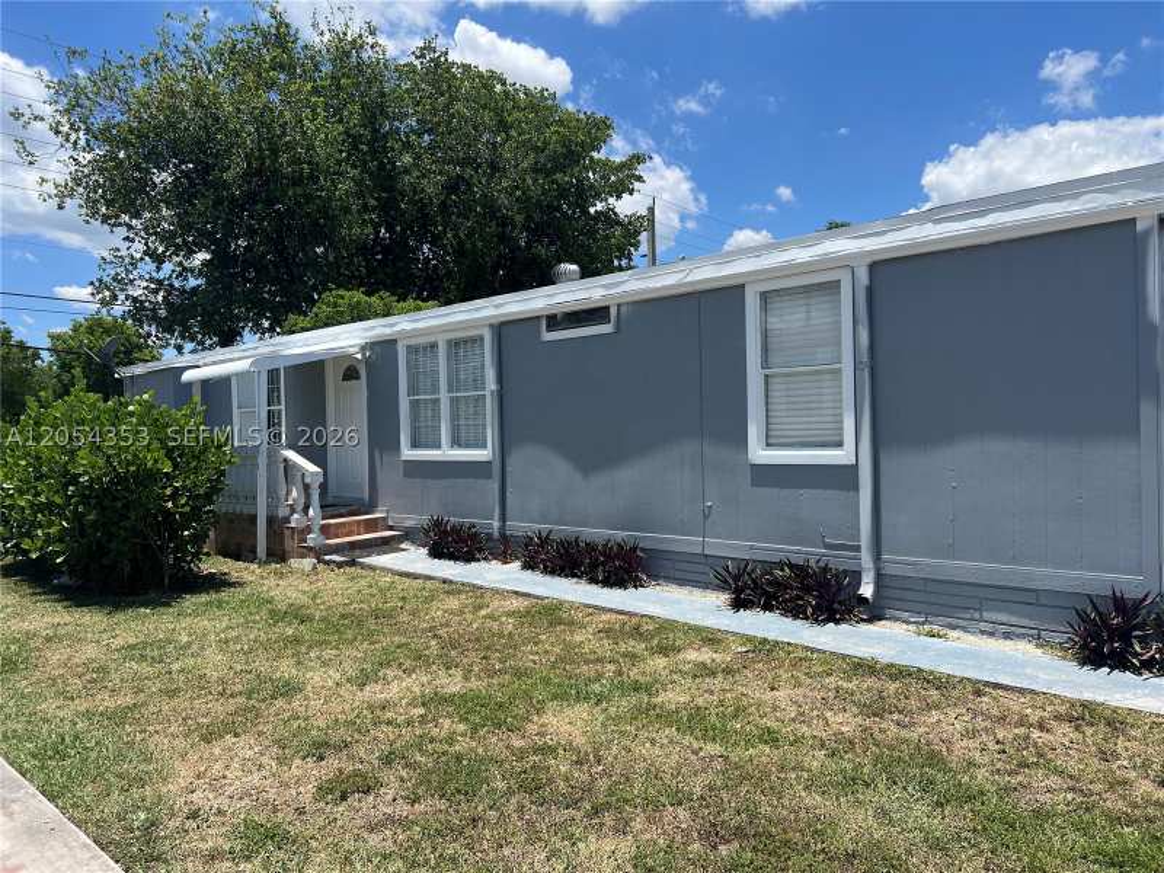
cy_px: 436
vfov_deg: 53.1
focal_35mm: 26
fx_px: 874
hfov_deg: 67.3
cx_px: 582
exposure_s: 1/4274
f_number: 1.5
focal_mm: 5.7
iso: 50
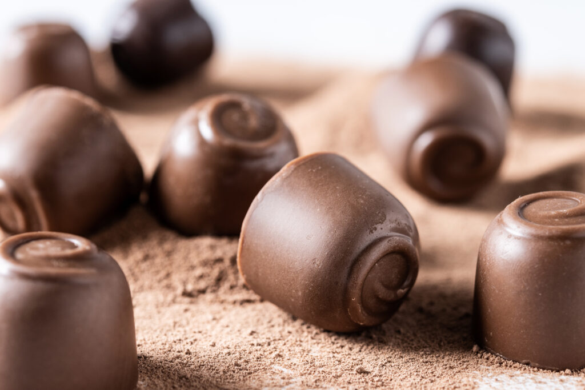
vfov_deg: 15.2
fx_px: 1463
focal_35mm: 90
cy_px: 195
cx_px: 292
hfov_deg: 22.6
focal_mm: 60
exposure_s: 1/200
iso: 100
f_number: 6.3
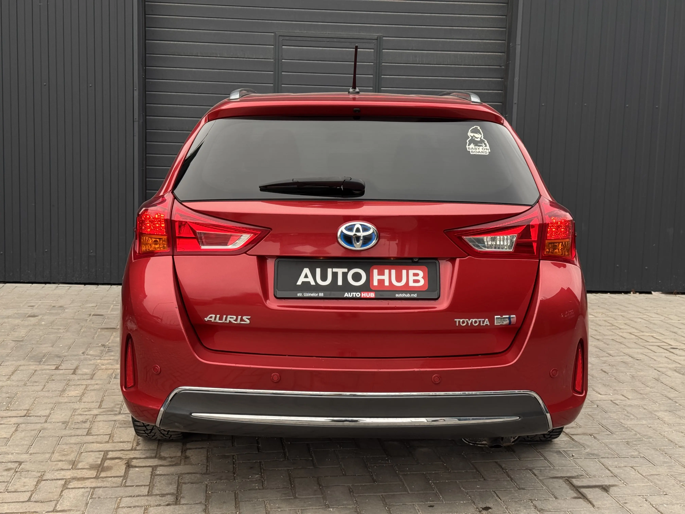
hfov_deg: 39.7
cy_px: 257
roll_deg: -2.1
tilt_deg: -6.3
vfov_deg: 30.3
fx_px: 950
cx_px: 342
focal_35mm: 48
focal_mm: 6.76
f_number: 1.78
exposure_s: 1/535
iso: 64
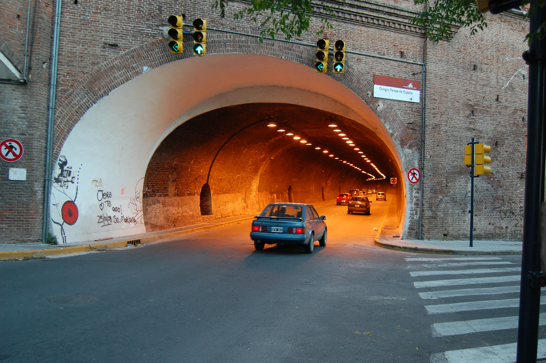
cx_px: 273
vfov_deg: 39.9
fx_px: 500
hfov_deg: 57.3
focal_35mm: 33
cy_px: 182
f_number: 4
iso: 400
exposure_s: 1/60
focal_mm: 22
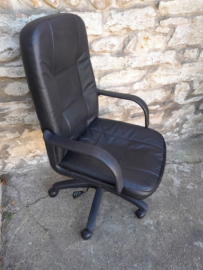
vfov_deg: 67.3
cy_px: 135
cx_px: 102
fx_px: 203
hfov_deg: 53.1
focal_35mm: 26
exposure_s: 1/60
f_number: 1.8
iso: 50
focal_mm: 3.98
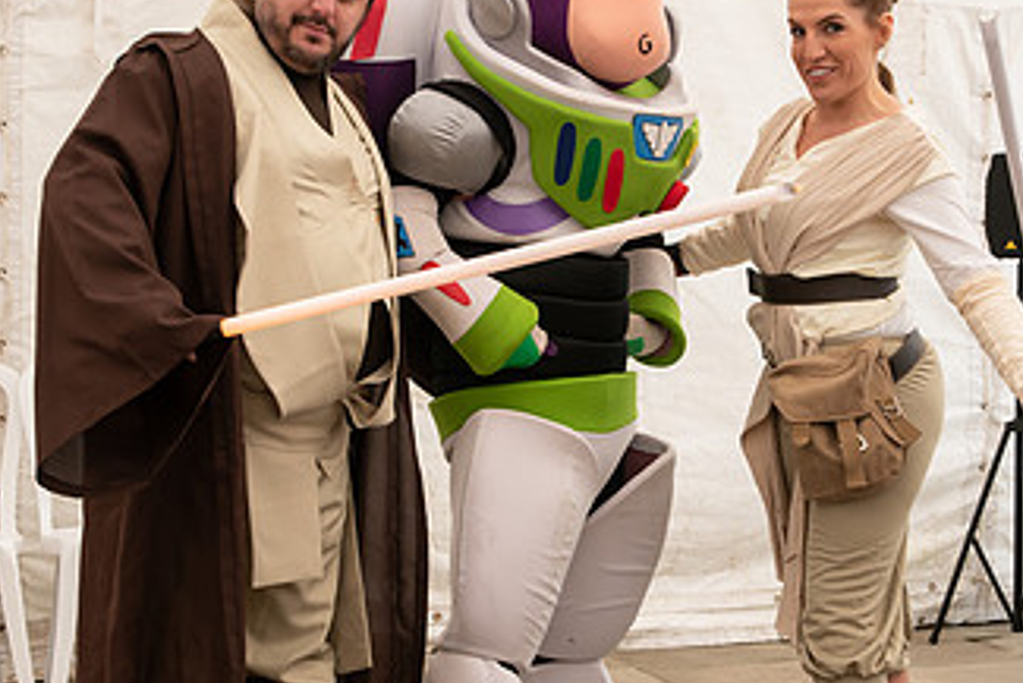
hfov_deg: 26.3
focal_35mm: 77
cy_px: 337
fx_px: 2189
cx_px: 560
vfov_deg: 17.7
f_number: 8
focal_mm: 38
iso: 160
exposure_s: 1/80
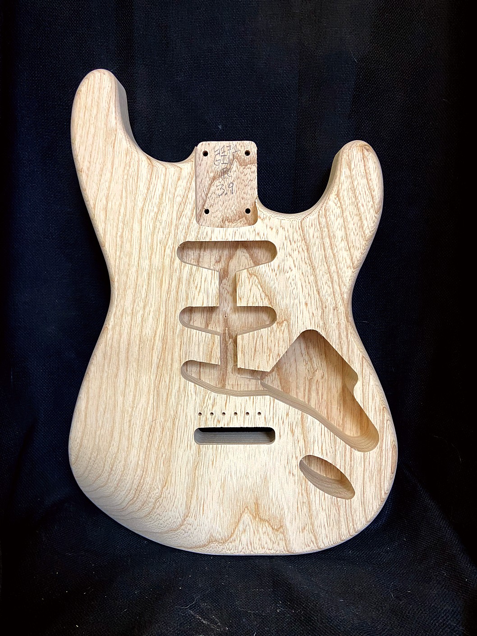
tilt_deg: -10.7
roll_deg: +1.5
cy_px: 318
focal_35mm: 26
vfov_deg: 67.3
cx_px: 238
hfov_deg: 53.1
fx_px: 478
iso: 160
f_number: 1.8
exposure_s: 1/60
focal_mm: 4.25
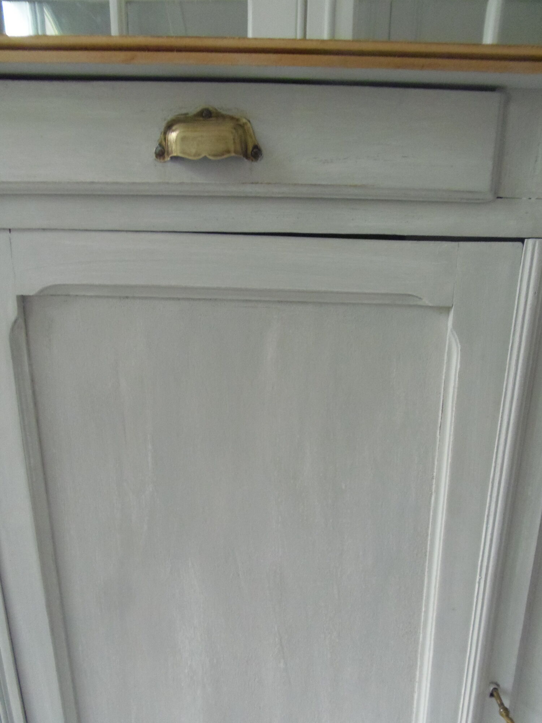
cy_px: 362
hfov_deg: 56.8
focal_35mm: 24
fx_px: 501
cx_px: 271
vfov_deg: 71.6
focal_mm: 4.3
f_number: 2.9
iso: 400
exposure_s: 1/30
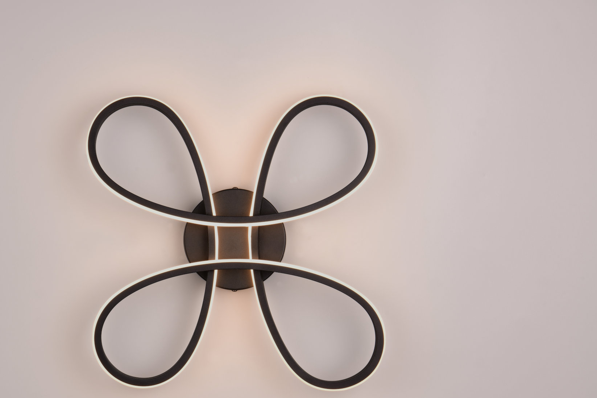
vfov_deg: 16.1
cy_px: 239
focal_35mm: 85
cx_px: 235
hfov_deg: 23.9
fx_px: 1409
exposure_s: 1/13
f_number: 14
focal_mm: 70
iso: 100
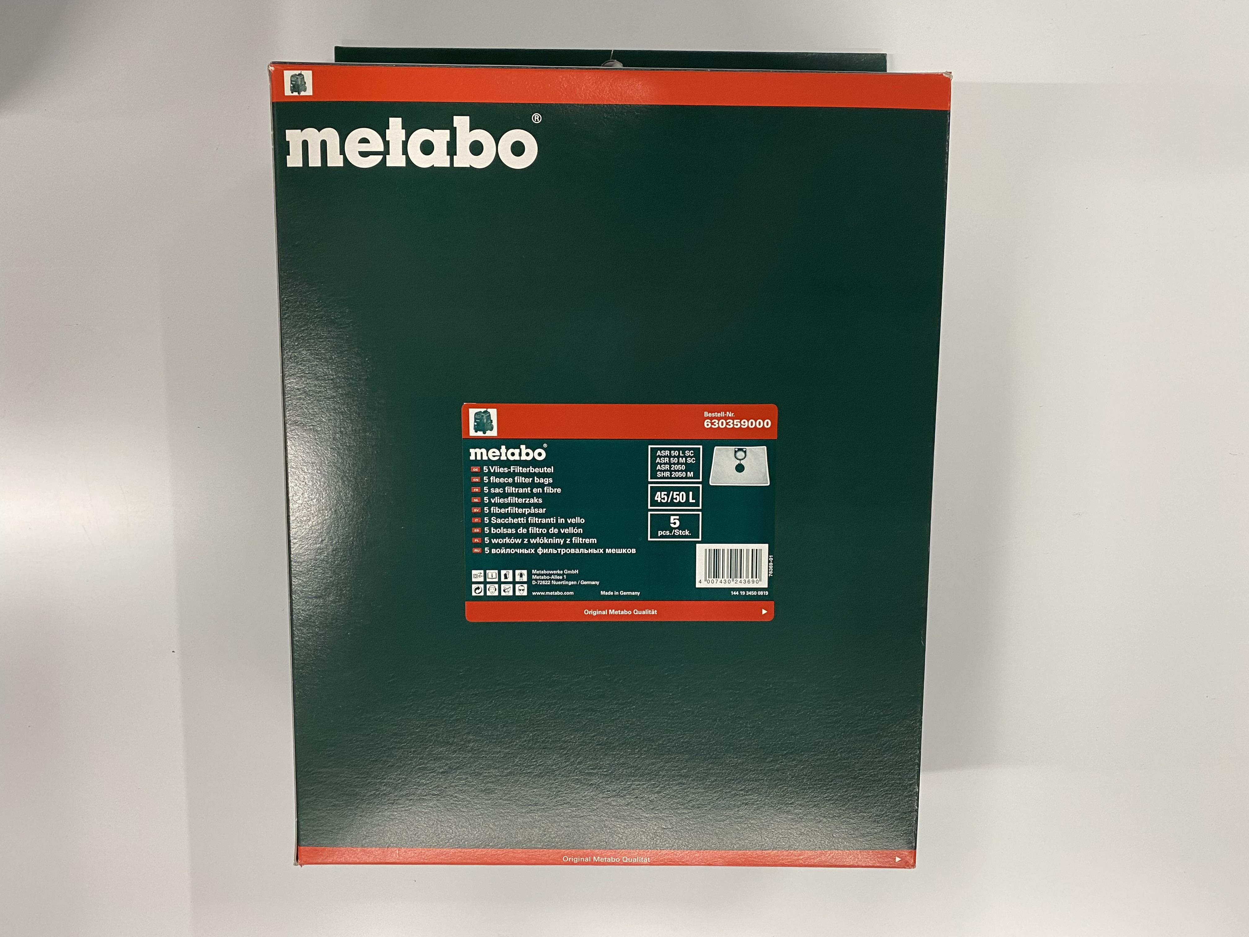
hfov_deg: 67.3
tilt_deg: -83.7
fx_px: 938
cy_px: 468
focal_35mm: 26
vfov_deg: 53.1
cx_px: 624
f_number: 1.8
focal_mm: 4.25
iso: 125
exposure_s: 1/50
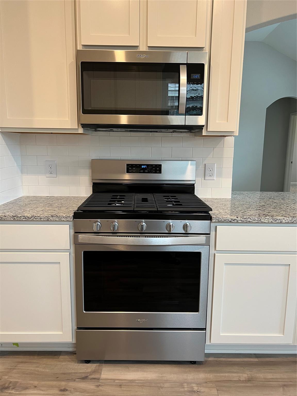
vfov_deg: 67.3
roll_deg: -0.7
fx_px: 297
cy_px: 198
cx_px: 148
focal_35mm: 26
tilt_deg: -9.9
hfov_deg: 53.1
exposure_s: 1/60
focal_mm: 5.7
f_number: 1.5
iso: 100
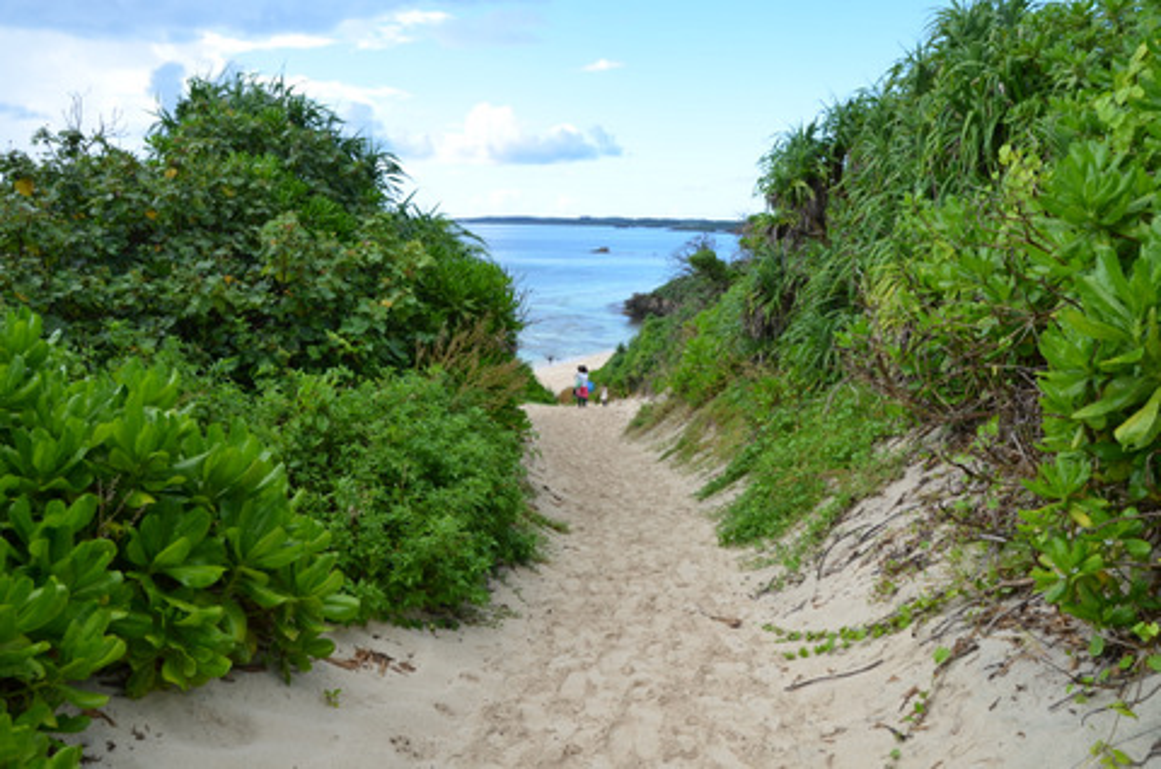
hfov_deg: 70.5
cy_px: 384
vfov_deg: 50.2
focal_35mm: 26
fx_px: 821
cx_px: 580
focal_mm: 17
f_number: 6.3
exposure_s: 1/160
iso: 100
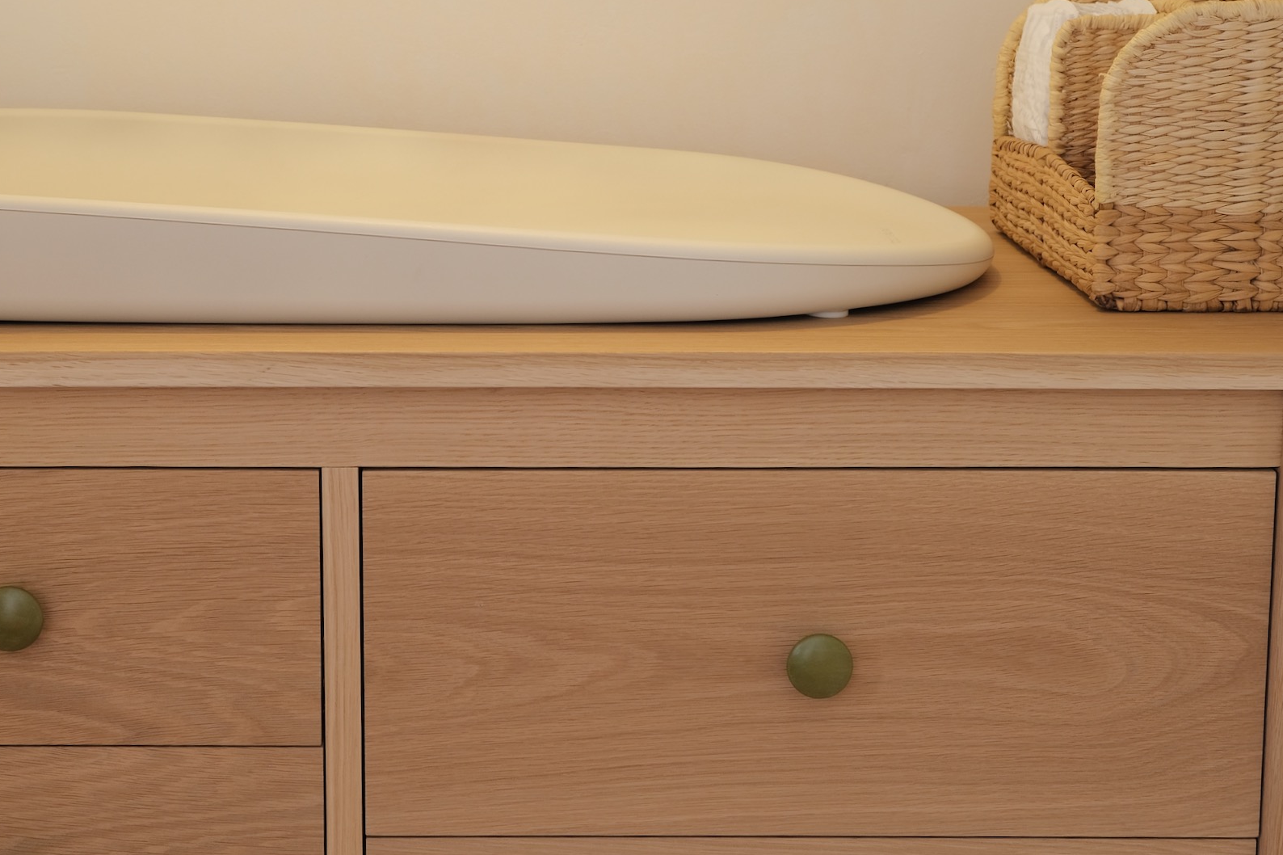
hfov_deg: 30.8
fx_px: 2316
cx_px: 479
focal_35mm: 65
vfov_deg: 20.8
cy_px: 293
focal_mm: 28.9
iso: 320
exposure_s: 1/13
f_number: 5
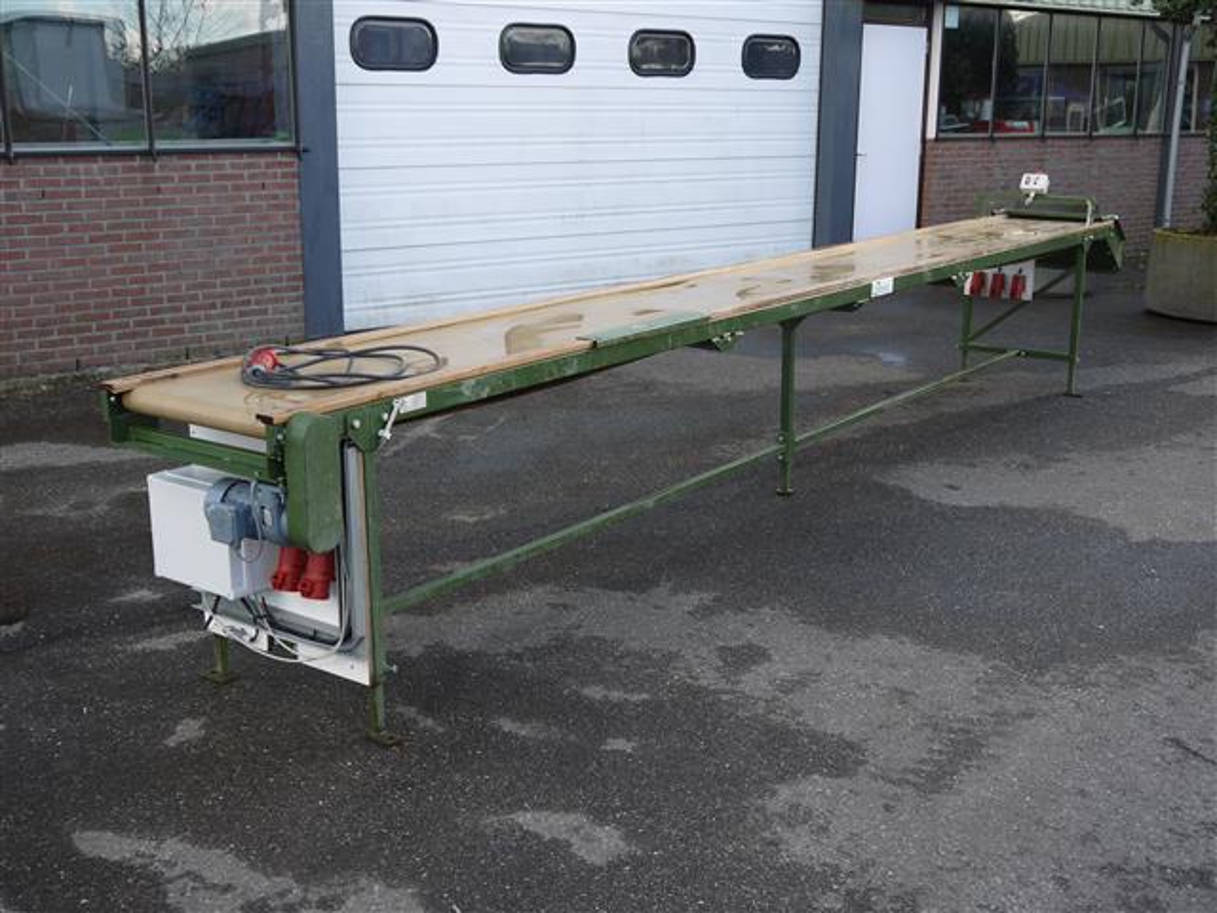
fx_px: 1406
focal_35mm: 40
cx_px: 608
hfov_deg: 46.8
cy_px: 456
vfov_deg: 36.0
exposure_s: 1/125
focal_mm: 20
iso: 100
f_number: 5
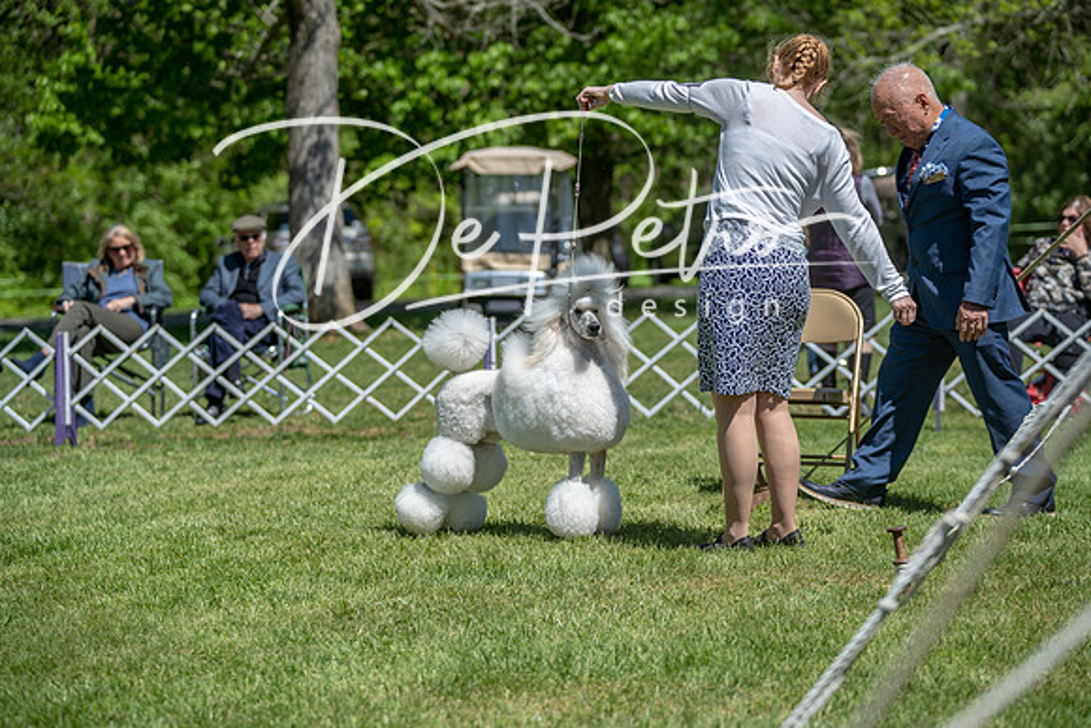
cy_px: 364
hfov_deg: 19.5
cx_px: 546
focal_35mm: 105
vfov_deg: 13.0
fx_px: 3183
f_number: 4
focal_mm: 105
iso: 100
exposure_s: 1/1000
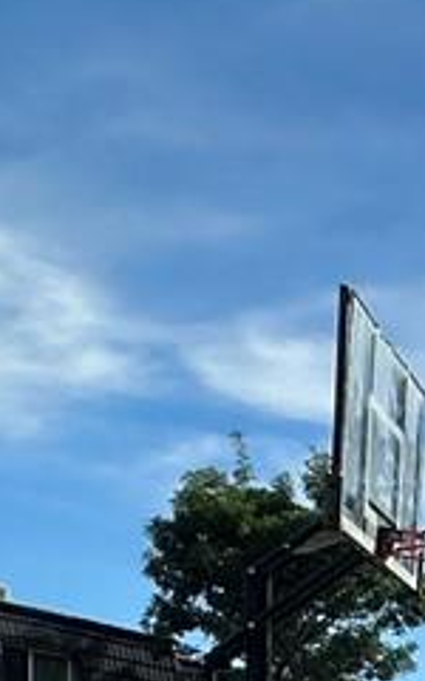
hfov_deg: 10.0
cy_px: 1092
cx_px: 1261
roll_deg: -1.6
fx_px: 1835
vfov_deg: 18.1
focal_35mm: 99
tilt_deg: -3.0
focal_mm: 2.22
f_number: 2.2
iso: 40
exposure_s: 1/2506
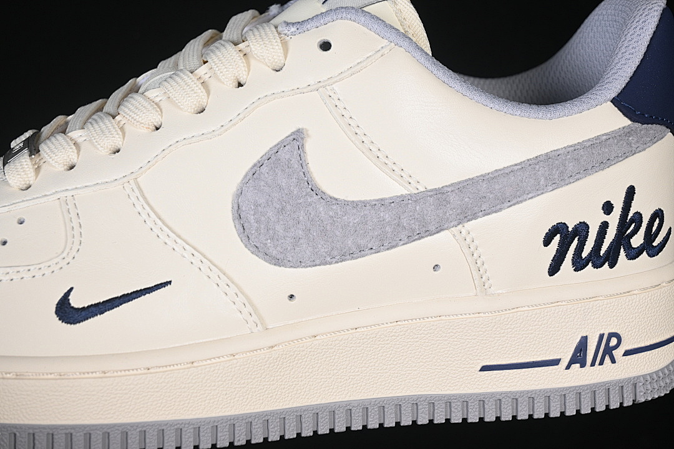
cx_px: 337
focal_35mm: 75
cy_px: 224
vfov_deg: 18.2
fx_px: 1404
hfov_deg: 27.0
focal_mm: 50
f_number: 7.1
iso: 160
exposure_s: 1/80
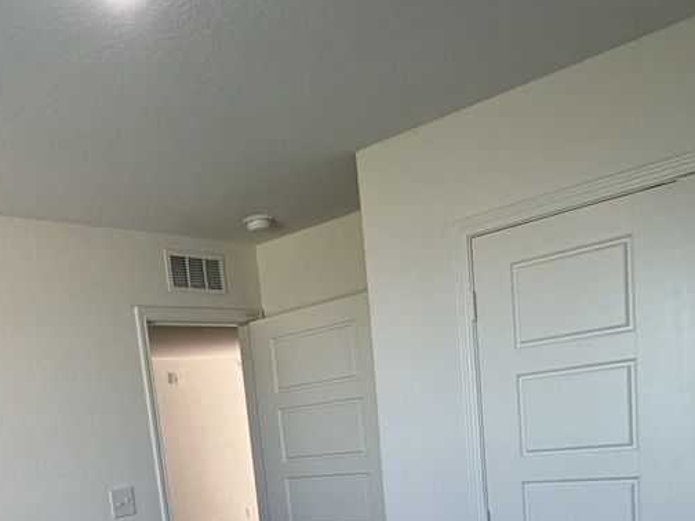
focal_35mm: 40
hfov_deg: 45.7
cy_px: 564
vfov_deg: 32.0
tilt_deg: -10.1
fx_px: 803
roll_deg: +7.4
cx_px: 201
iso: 125
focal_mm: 2.22
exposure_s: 1/120
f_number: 2.2
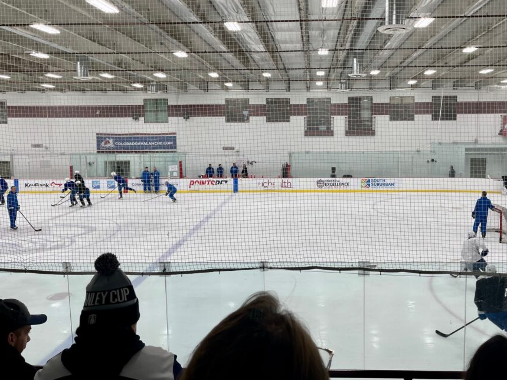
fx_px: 454
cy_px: 155
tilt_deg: -4.2
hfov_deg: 58.1
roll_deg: -0.1
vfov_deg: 45.2
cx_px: 290
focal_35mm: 31
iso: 32
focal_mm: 5.1
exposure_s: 1/256
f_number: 1.6
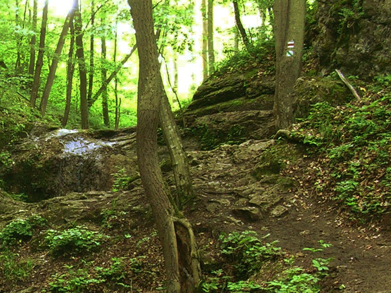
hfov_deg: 21.0
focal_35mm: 89
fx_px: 1006
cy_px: 246
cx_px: -37
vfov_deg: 16.4
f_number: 2.8
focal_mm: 5.8
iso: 200
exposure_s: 1/2.1
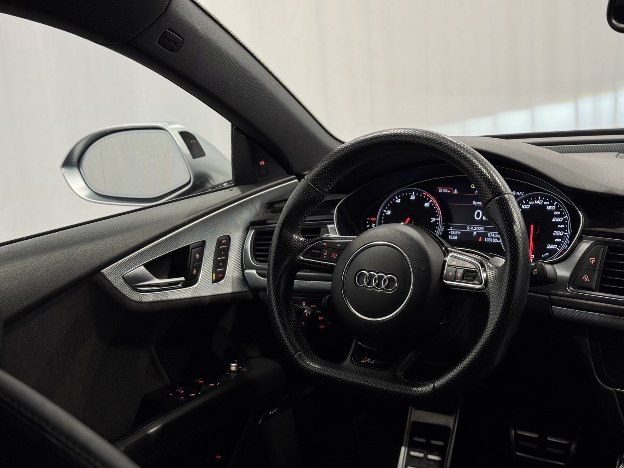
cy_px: 234
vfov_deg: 30.3
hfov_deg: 39.7
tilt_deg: -14.3
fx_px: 865
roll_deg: +4.2
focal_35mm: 48
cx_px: 312
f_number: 1.78
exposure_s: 1/50
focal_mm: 6.76
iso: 64
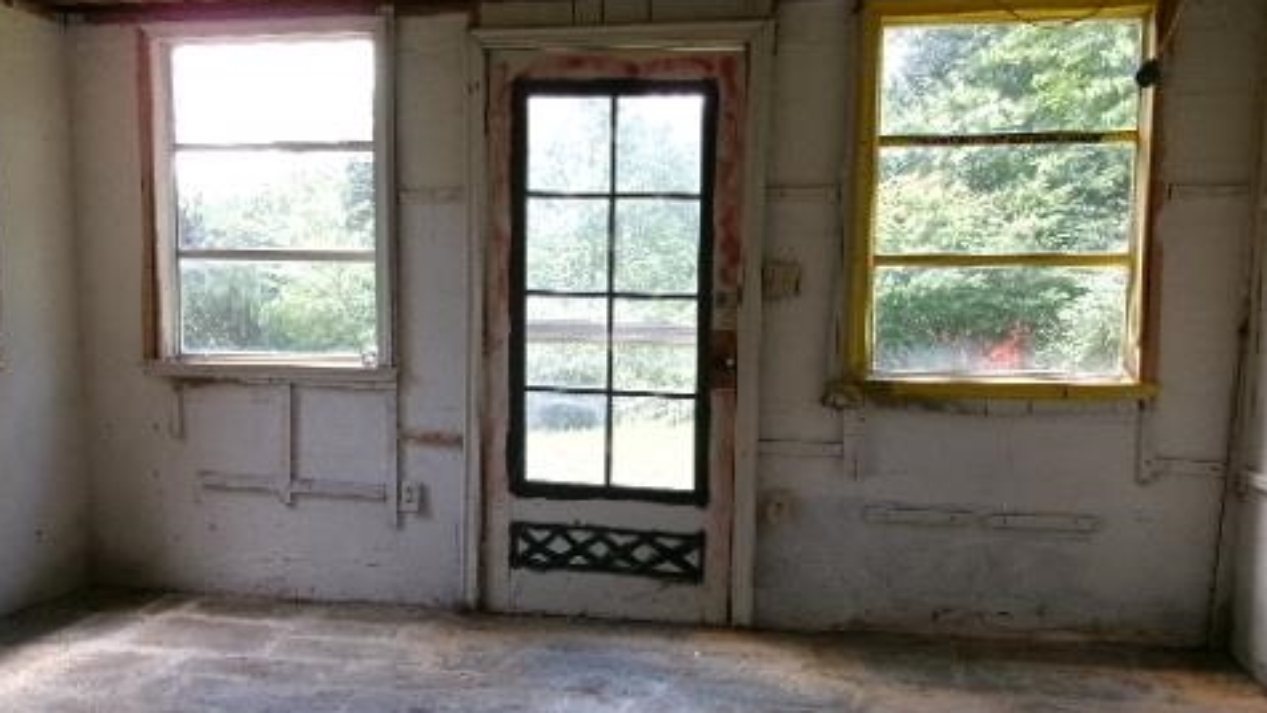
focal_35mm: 41
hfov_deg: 49.3
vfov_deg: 28.7
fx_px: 1378
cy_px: 503
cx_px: 567
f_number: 3.9
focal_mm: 5.1
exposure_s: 1/38
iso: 100
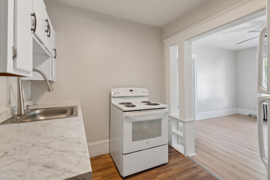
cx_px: 135
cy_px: 90
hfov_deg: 96.7
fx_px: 120
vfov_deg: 73.8
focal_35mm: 16
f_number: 7.1
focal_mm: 16
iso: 800
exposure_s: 1/25
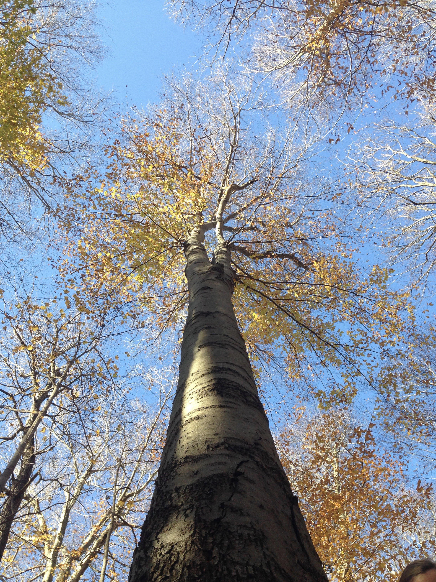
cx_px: 218
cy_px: 291
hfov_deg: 42.9
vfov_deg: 55.4
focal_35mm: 33
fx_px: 554
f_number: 2.4
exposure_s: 1/296
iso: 50
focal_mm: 4.12
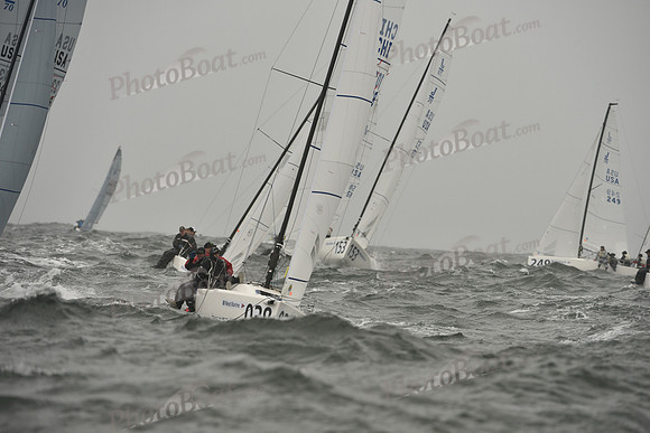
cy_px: 216
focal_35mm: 300
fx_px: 5418
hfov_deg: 6.9
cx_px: 325
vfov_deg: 4.6
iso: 400
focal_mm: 300
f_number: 6.3
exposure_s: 1/1000
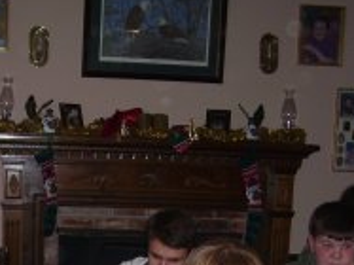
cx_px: 45
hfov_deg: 23.3
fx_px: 838
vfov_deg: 17.3
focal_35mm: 82
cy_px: 297
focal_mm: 5.6
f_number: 2.7
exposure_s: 1/60
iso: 80
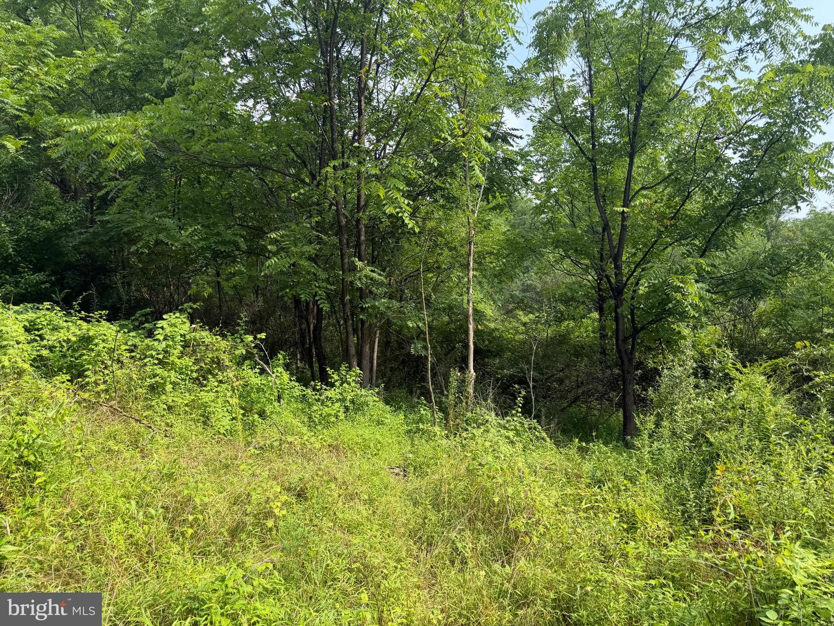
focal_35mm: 24
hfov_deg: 71.6
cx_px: 417
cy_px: 313
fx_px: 578
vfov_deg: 56.8
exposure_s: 1/1618
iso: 80
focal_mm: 6.76
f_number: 1.78
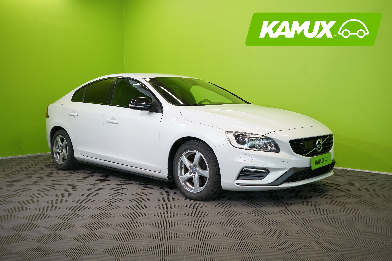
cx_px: 196
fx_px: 381
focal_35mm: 35
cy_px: 130
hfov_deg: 54.4
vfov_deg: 37.9
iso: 400
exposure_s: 1/40
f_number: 6.3
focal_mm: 35
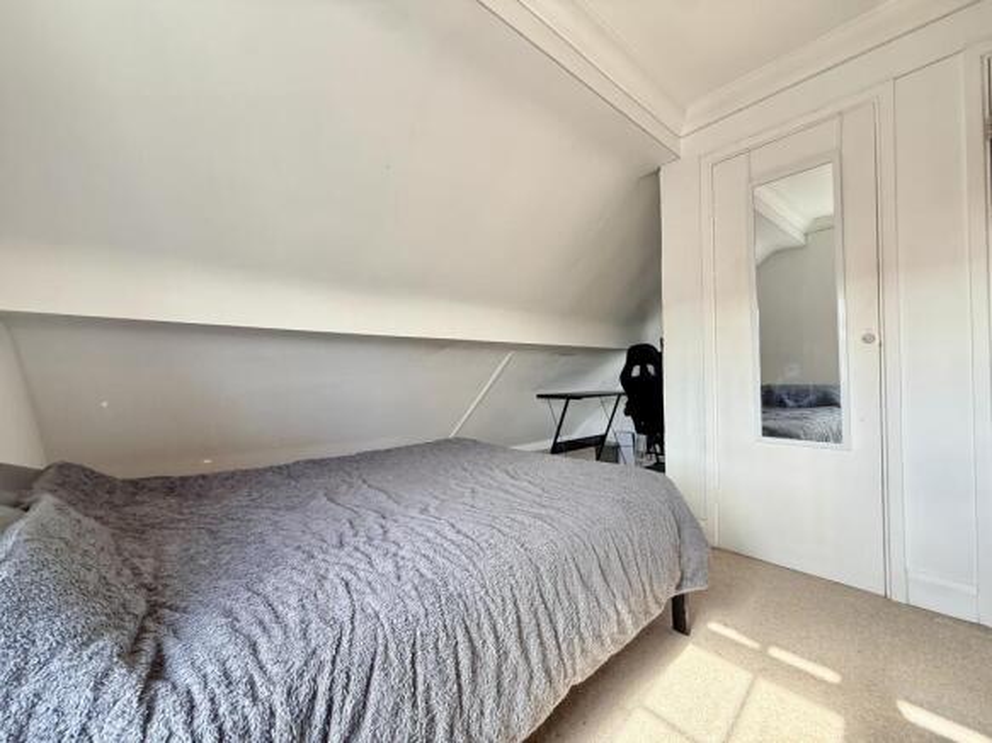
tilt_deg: +2.4
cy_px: 372
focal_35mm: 14
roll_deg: +1.1
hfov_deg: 102.1
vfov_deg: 85.7
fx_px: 401
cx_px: 496
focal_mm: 2.22
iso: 320
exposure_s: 1/67
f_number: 2.2
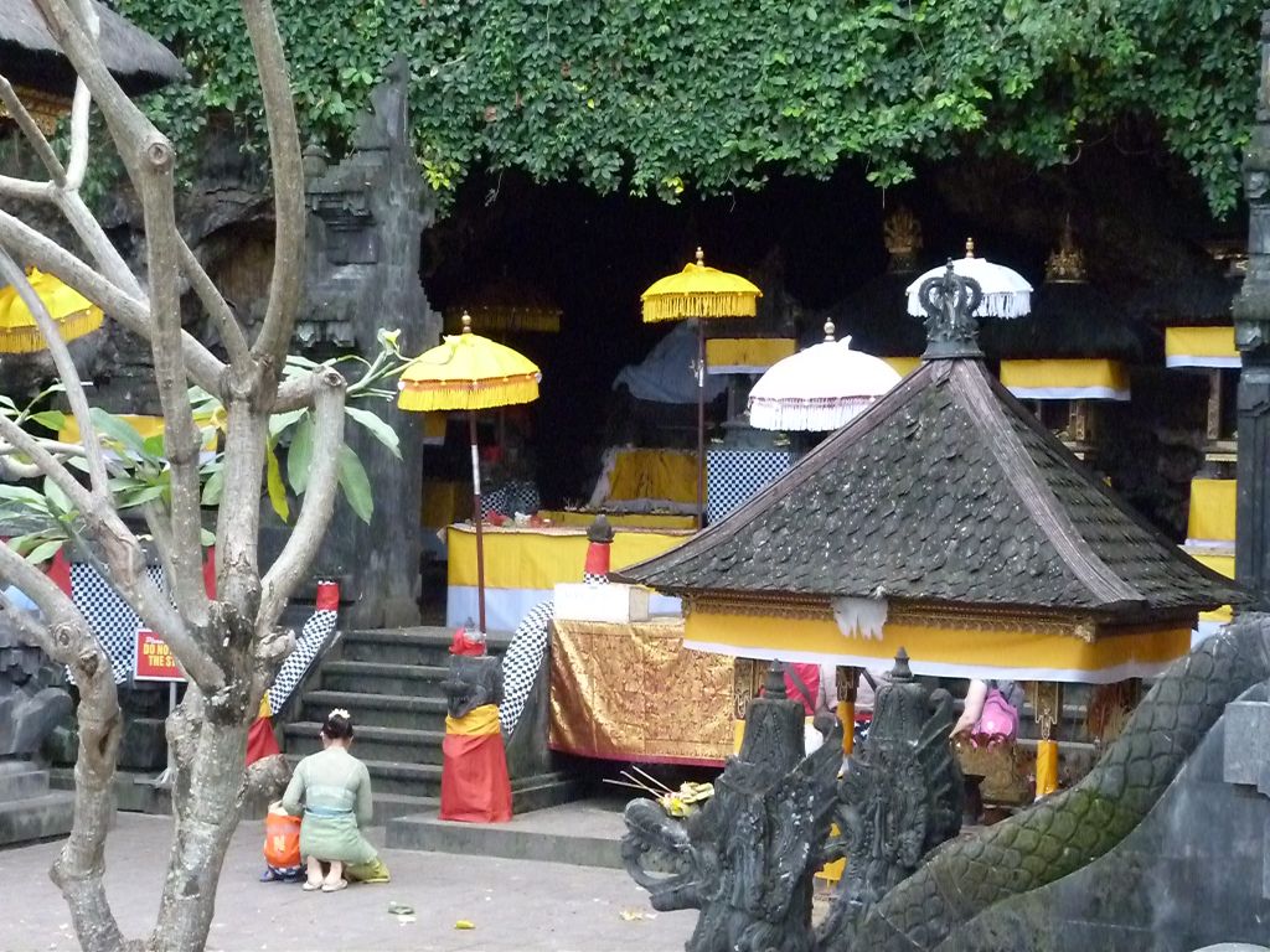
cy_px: 476
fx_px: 2678
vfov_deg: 20.2
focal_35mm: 73
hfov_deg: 26.7
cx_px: 635
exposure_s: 1/400
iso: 1600
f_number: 5.6
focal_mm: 13.2
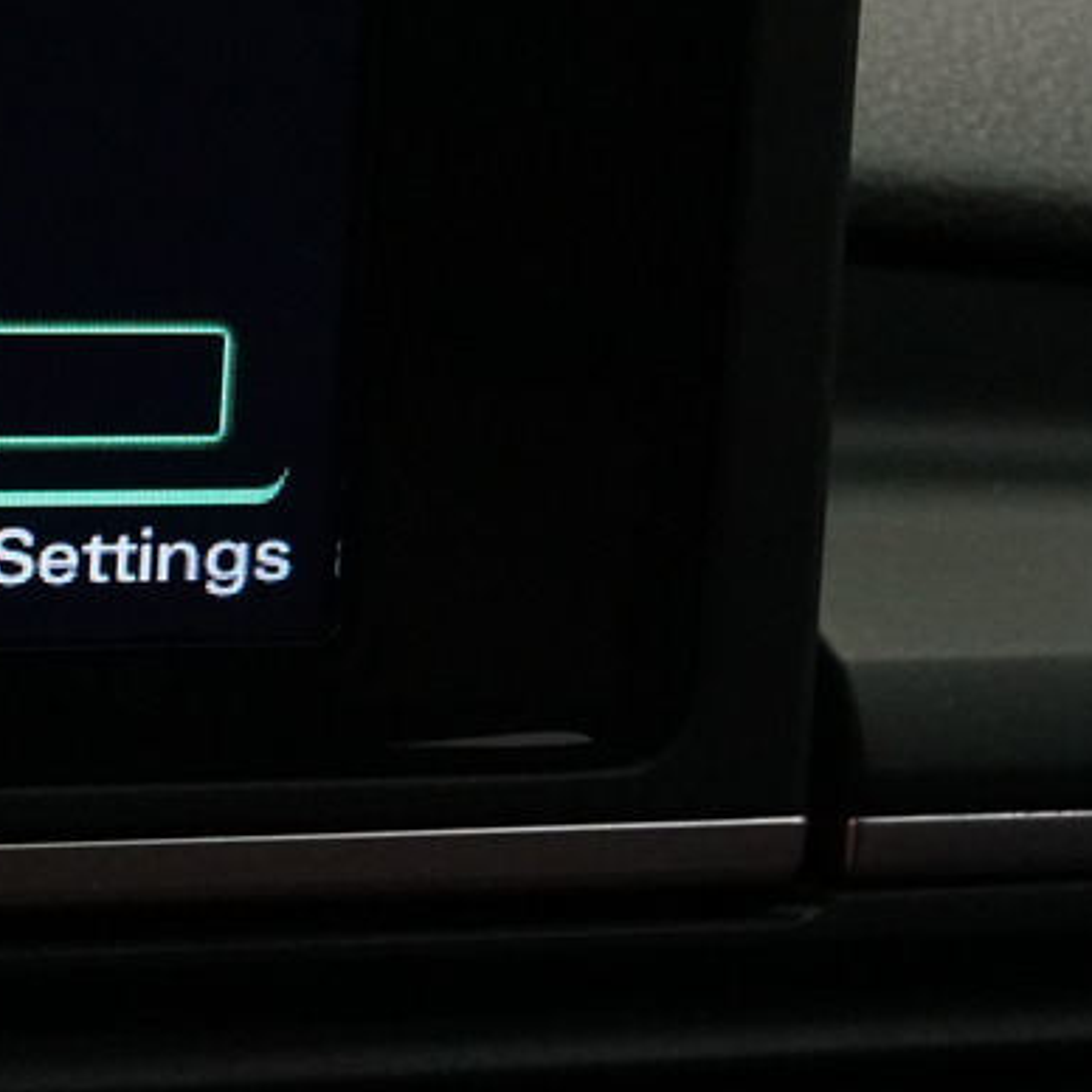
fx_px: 5318
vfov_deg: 11.7
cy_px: 163
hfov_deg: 11.1
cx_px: -690
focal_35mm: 149
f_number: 4.5
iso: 2500
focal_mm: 28
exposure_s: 1/60
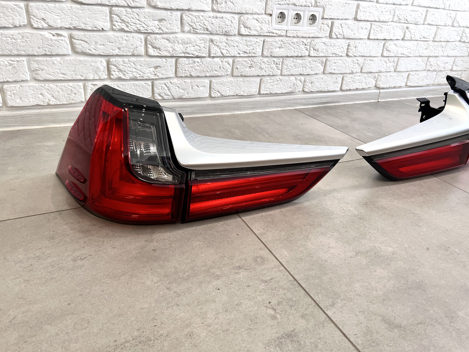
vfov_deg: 53.1
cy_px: 176
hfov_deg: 67.3
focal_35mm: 26
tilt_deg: -26.4
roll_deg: -5.8
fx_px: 352
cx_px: 234
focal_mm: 5.7
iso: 100
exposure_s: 1/121
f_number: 1.5
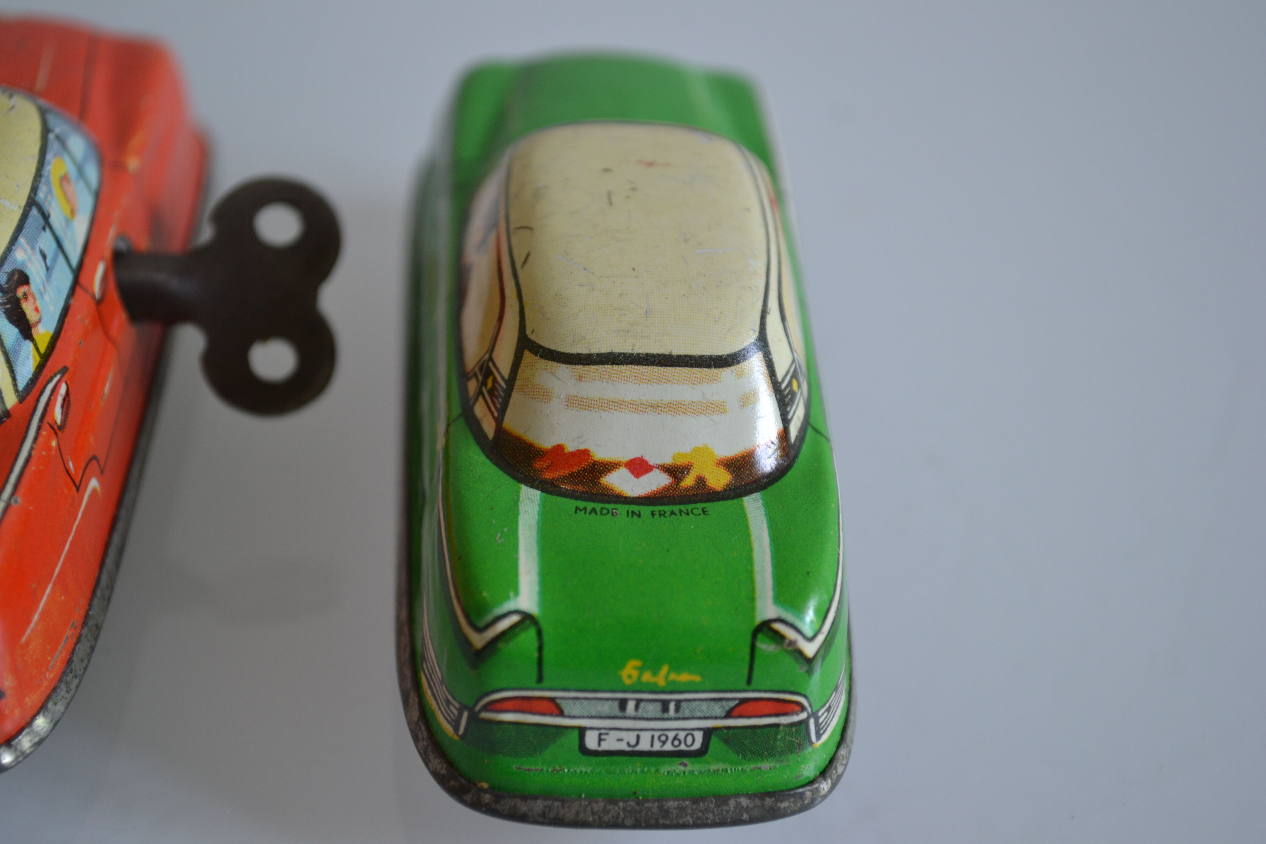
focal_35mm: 72
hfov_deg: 28.1
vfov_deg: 18.9
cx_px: 633
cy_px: 422
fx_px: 2532
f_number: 5.3
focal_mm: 48
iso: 400
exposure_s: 1/40
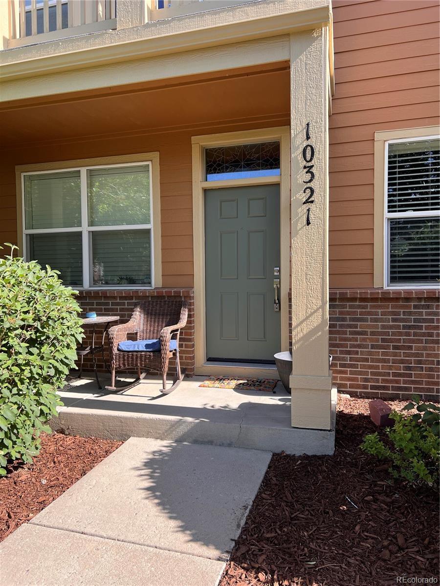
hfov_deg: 53.1
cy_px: 293
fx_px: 441
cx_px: 220
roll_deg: +2.2
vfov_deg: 67.3
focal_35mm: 26
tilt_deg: -1.0
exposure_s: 1/924
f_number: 1.5
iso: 50
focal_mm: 5.7
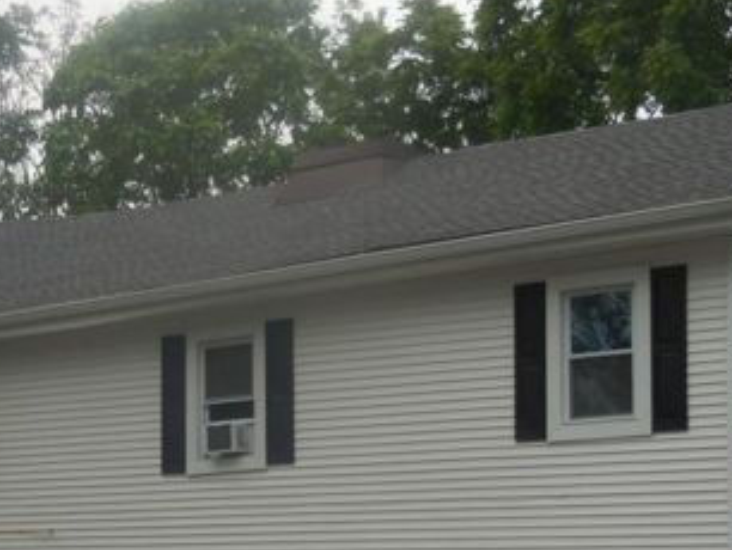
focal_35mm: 94
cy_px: 548
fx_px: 1989
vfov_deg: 15.5
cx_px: 344
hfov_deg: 20.8
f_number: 4.2
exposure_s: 1/800
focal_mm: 8.1
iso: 125
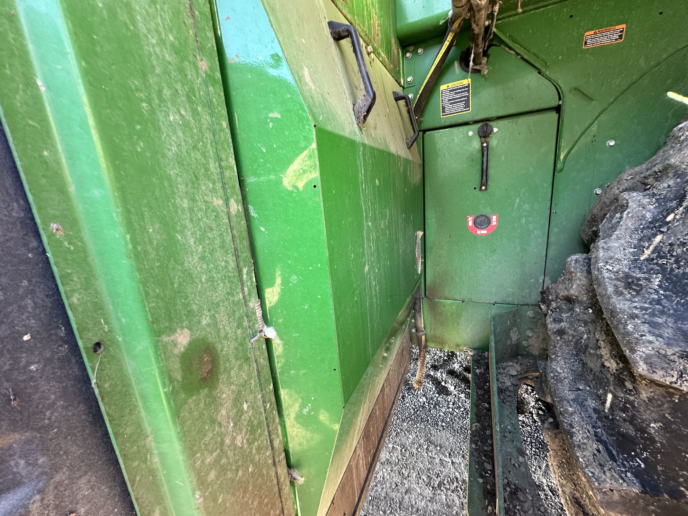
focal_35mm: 14
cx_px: 344
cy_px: 258
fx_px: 278
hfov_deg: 102.1
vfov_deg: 85.7
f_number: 2.2
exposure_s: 1/99
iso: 160
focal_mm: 2.22
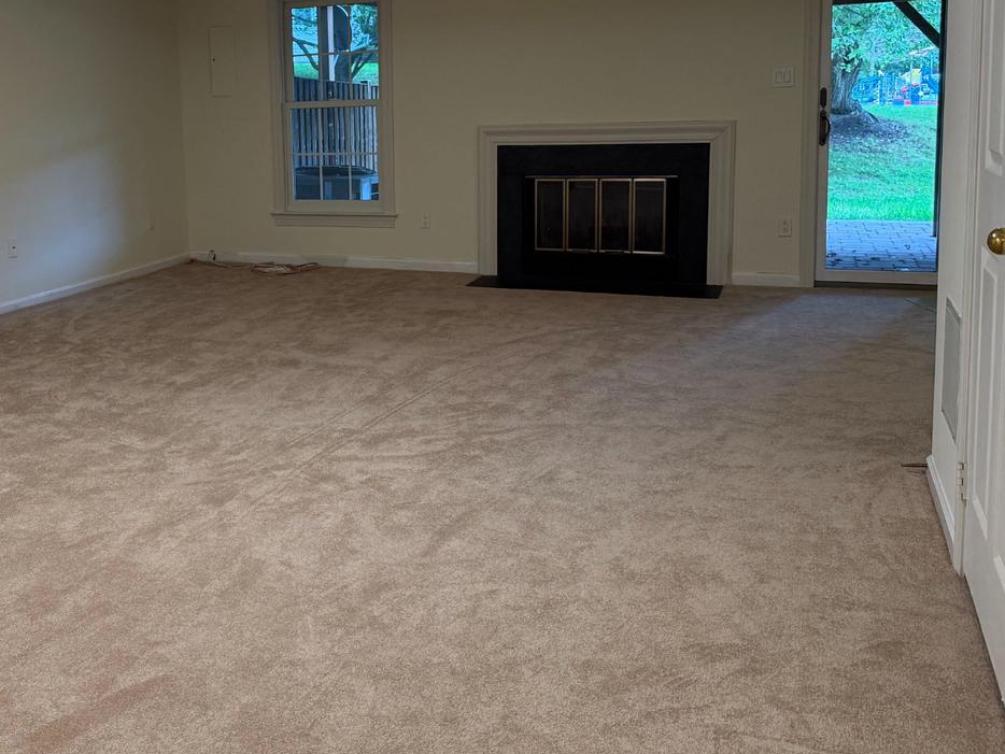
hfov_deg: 48.7
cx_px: 284
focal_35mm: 37
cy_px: 232
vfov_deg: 38.1
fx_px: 1074
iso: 250
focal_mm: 6.76
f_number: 1.78
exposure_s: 1/60
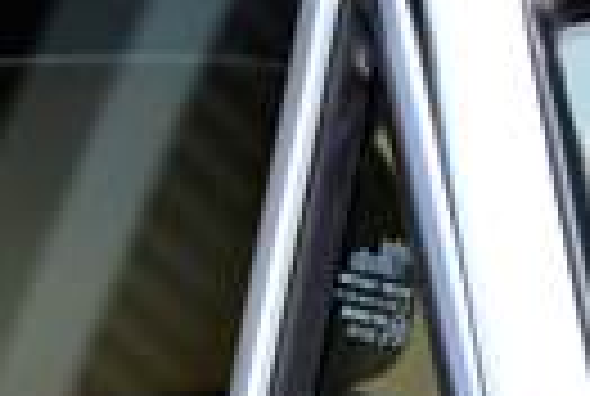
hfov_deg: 4.3
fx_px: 7901
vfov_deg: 2.9
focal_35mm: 481
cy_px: -259
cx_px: 752
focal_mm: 66
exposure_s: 1/80
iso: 200
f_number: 8
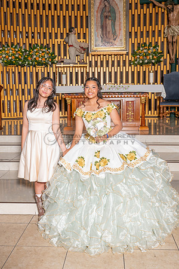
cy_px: 131
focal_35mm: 42
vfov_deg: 46.4
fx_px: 314
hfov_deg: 31.9
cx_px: 86
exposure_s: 1/160
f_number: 7.1
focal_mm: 24
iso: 320
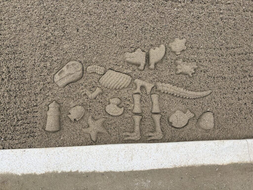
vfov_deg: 53.1
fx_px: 190
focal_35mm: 26
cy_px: 95
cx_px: 126
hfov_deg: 67.3
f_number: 1.6
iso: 40
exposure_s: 1/322
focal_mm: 5.96
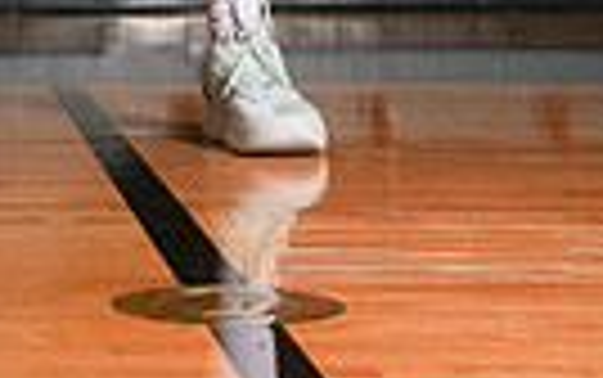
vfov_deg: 8.5
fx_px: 2303
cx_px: -58
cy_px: -576
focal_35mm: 140
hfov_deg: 14.6
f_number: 6.3
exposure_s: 1/200
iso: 250
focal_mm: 41
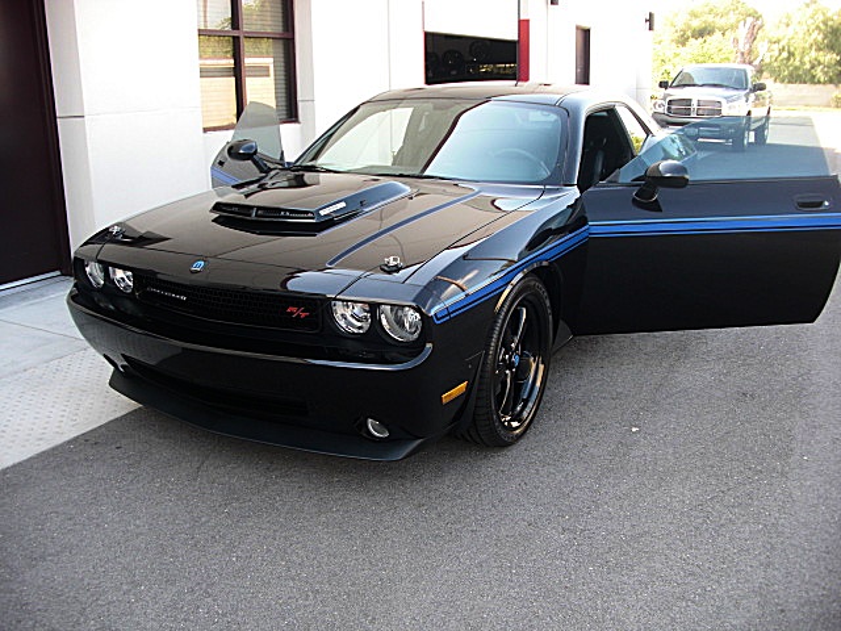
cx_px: 420
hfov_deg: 51.4
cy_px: 316
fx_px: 875
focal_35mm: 36
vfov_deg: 39.7
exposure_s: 1/80
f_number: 2.8
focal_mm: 6.3
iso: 50
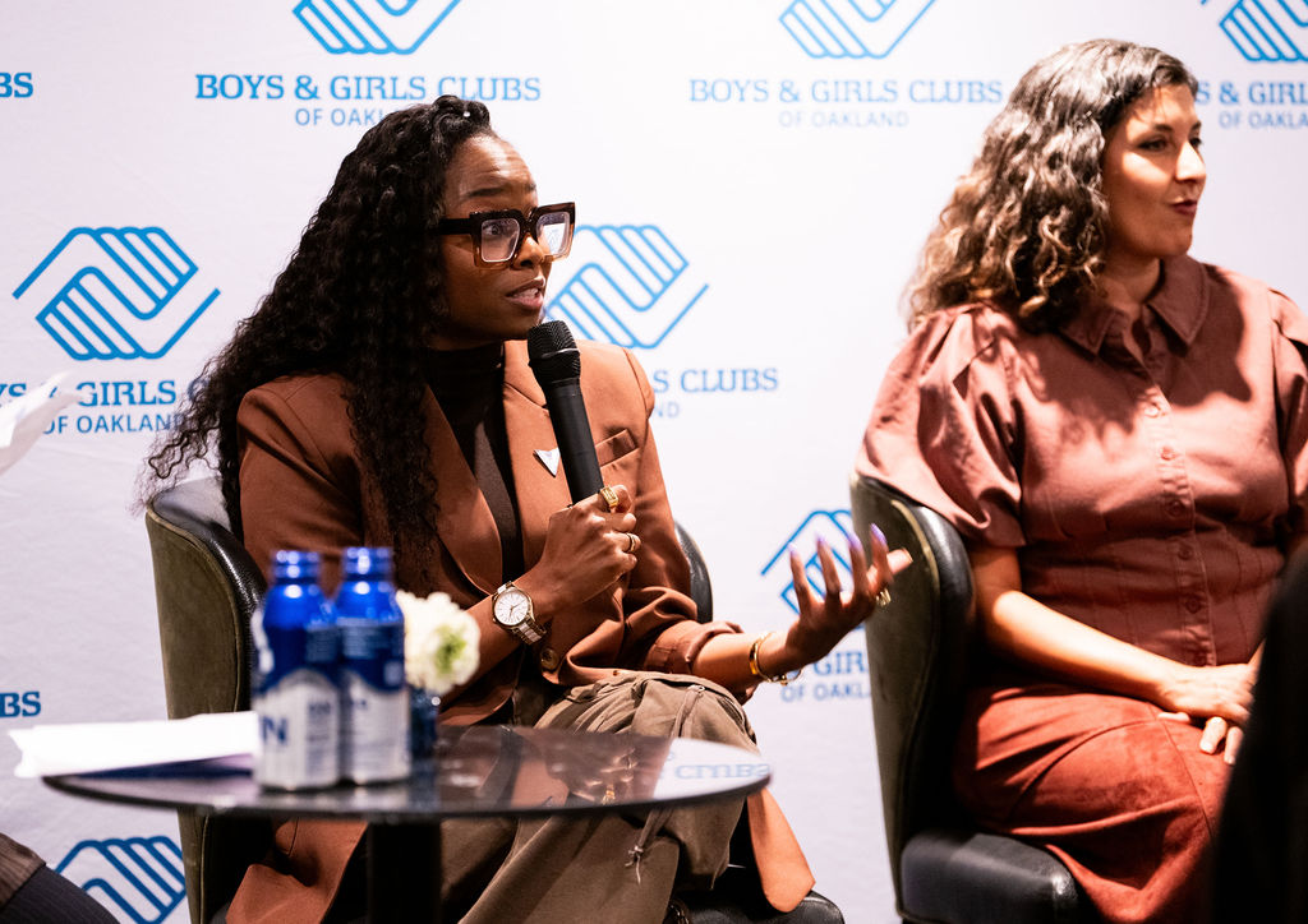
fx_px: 5329
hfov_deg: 14.0
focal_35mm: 144
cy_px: 473
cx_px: 598
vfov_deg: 9.9
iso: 2500
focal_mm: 135
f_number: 2.8
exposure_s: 1/125
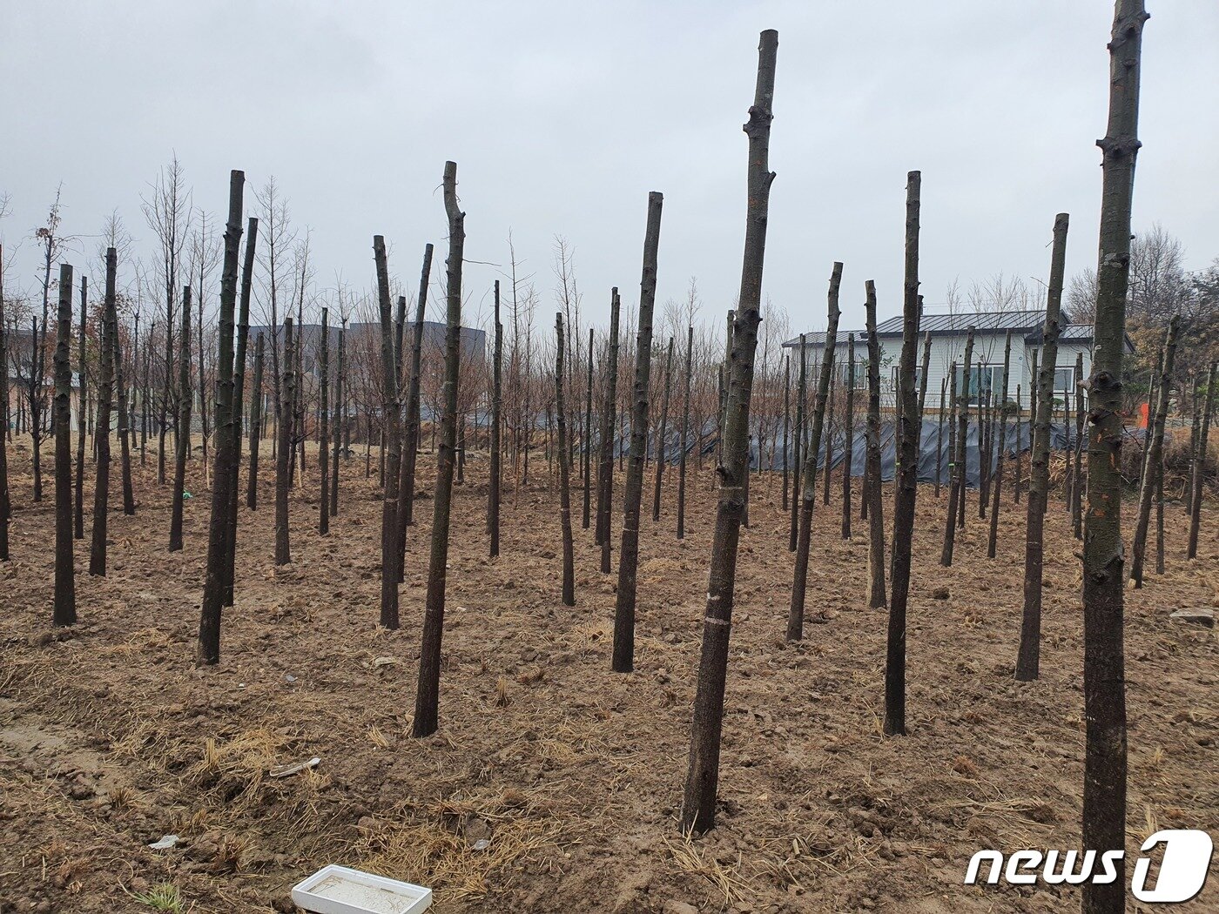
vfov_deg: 53.1
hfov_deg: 67.3
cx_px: 610
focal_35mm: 26
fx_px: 916
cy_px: 457
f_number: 2.4
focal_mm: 4.3
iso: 50
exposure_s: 1/600
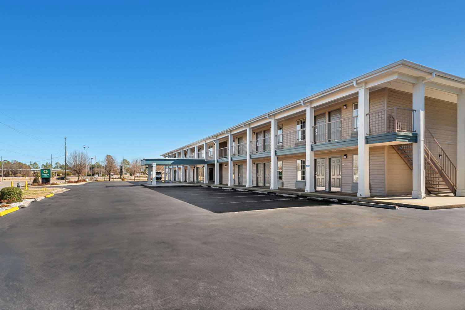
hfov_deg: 86.9
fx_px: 245
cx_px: 232
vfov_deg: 64.6
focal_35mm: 19
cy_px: 155
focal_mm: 19
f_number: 8
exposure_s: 1/125
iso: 320
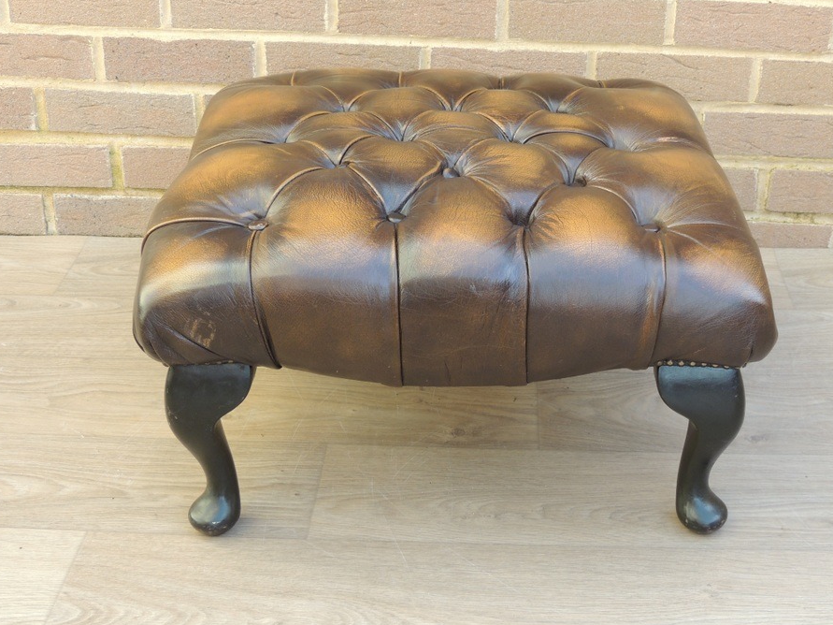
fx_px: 1299
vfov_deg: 27.0
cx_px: 467
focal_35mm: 54
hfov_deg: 35.5
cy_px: 283
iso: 100
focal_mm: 8.3
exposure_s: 1/80
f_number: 3.5
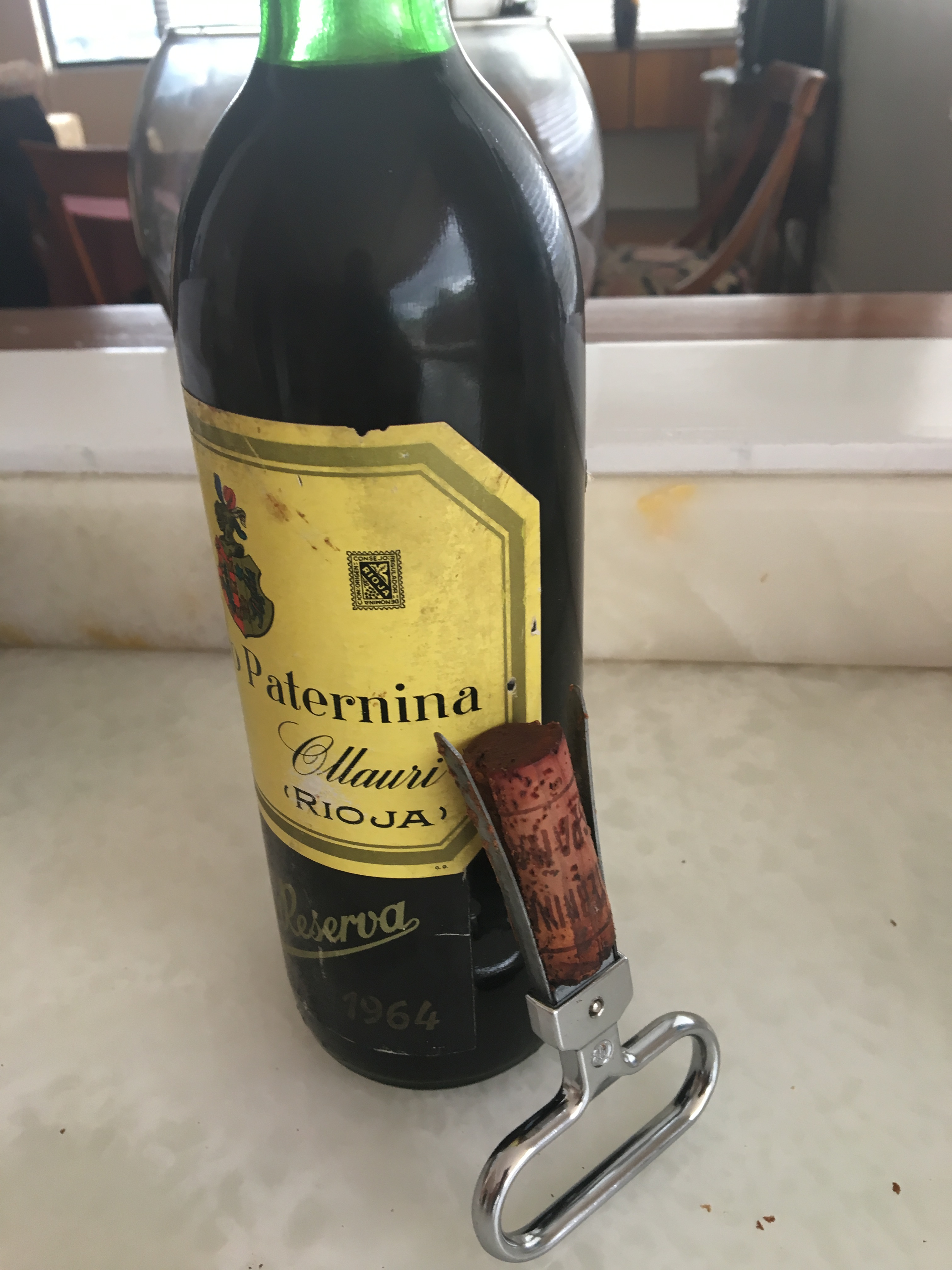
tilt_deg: -30.4
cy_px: 635
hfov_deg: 48.2
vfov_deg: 61.7
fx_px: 1063
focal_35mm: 29
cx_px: 476
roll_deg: +4.1
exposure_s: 1/30
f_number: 2.2
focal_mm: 4.15
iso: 50
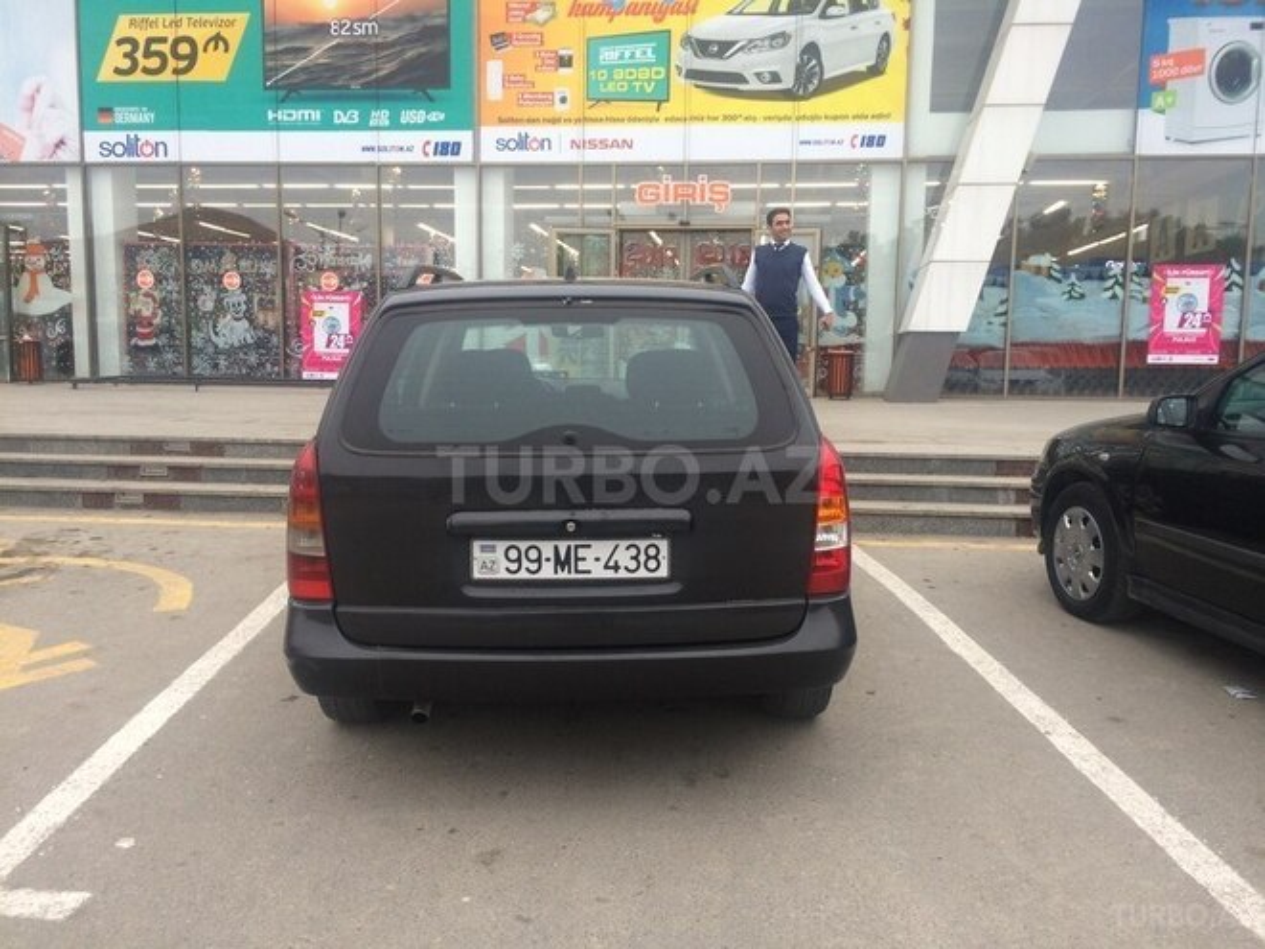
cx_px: 632
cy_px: 474
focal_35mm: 29
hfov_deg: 61.7
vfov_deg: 48.2
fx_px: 1060
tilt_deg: -7.1
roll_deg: +1.0
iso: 50
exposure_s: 1/100
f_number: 2.2
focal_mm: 4.15
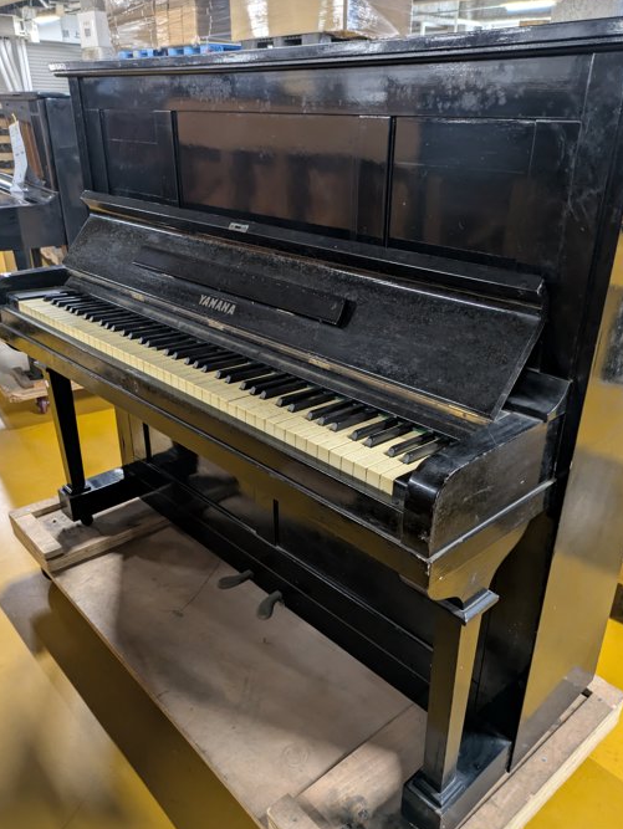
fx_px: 647
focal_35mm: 27
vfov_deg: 65.3
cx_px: 326
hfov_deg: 51.4
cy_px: 434
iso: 376
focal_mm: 5.43
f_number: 1.89
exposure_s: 1/24
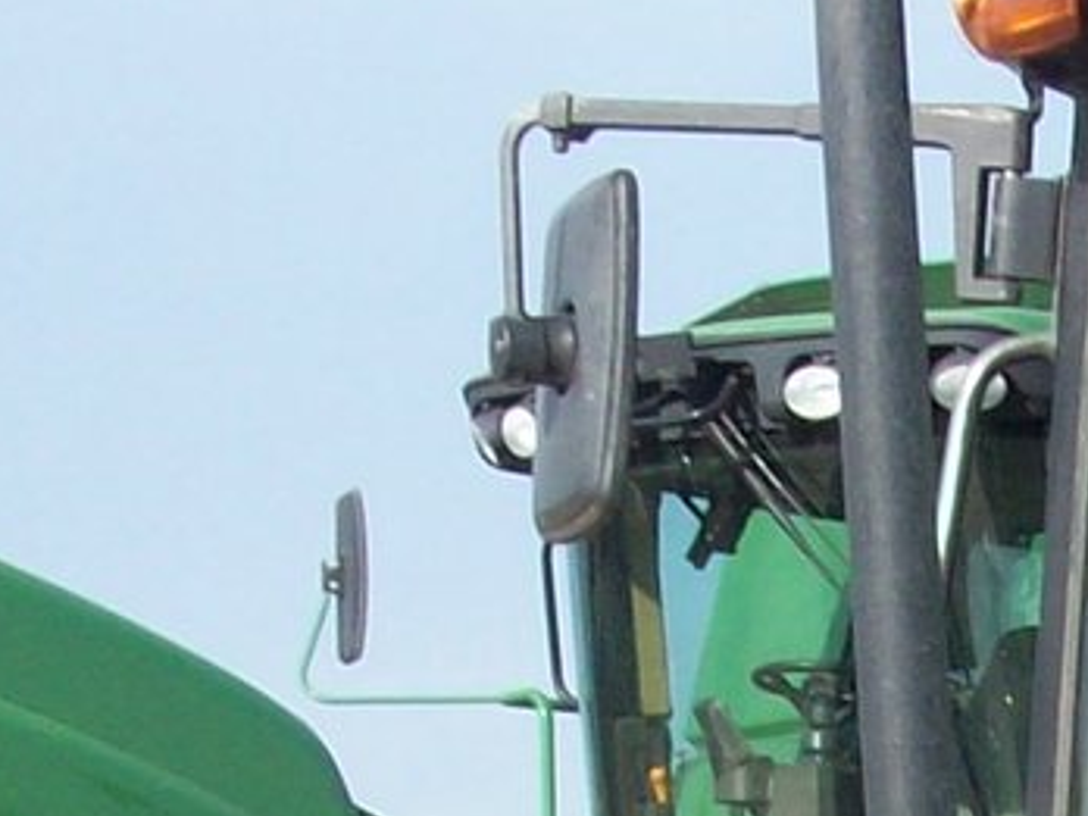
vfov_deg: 7.0
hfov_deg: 9.6
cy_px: 1917
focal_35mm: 200
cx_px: 1670
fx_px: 6286
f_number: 5.5
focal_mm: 5.7
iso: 64
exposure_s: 1/224
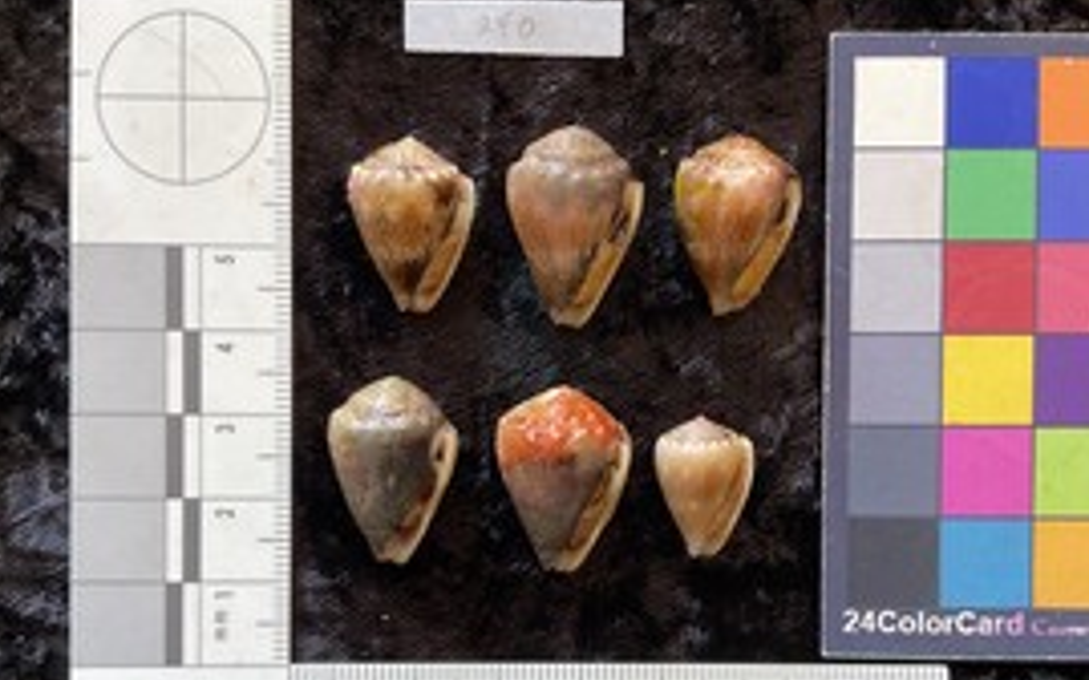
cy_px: 447
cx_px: 575
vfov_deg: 31.7
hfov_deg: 49.3
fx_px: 1187
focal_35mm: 40
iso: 50
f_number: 1.8
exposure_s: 1/60
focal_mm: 3
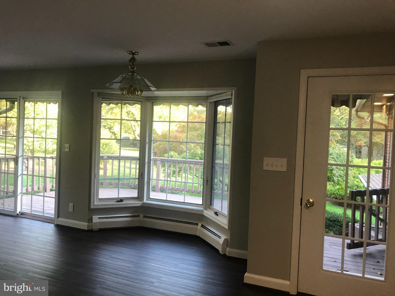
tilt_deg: -0.2
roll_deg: -2.7
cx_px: 198
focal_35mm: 28
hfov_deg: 63.4
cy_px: 148
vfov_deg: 49.7
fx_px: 320
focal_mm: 3.99
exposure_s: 1/30
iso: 25
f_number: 1.8
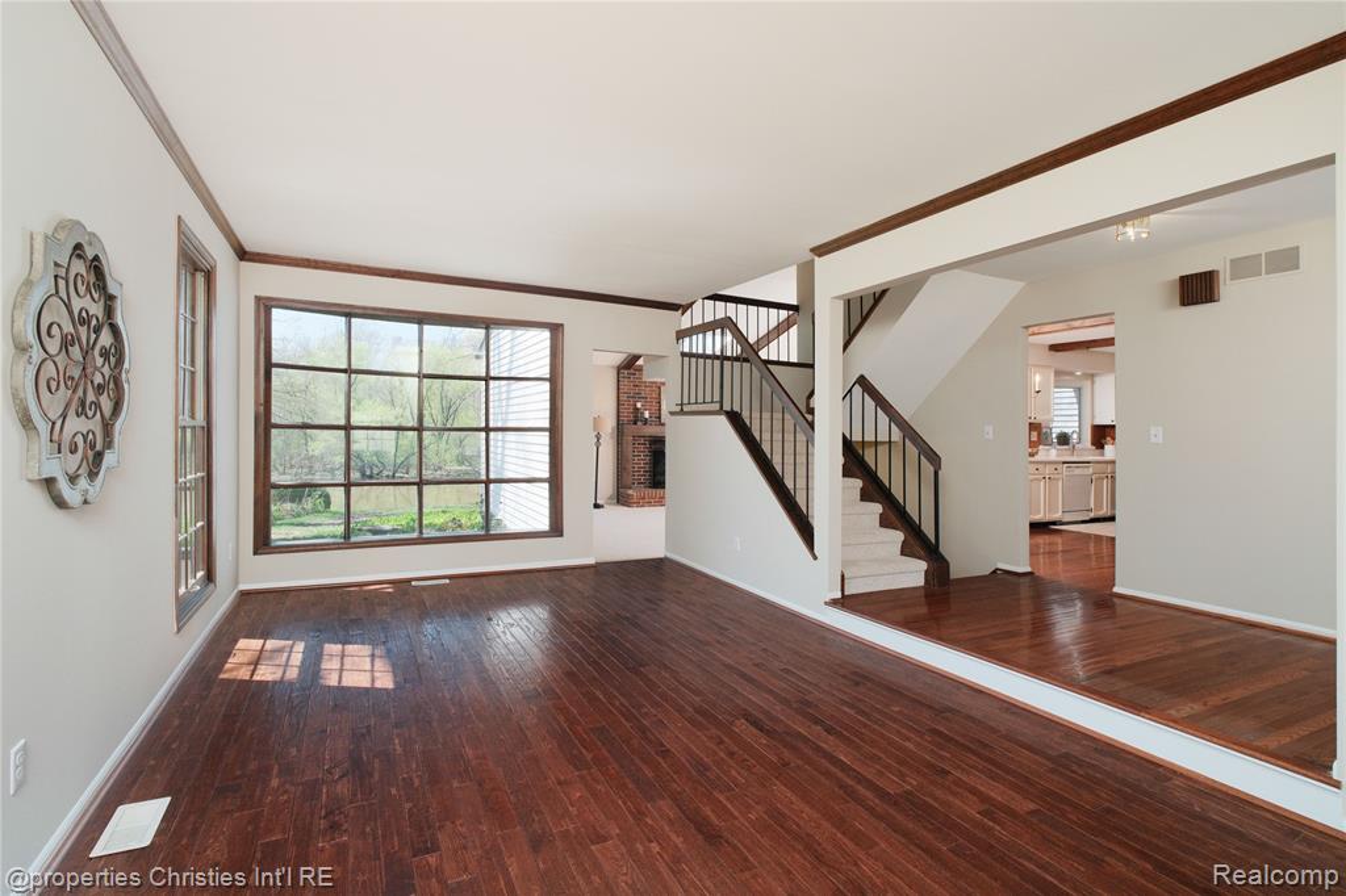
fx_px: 635
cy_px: 448
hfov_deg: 93.3
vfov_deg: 70.4
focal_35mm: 17
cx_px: 673
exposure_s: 1/250
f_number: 6.4
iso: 800
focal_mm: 11.3
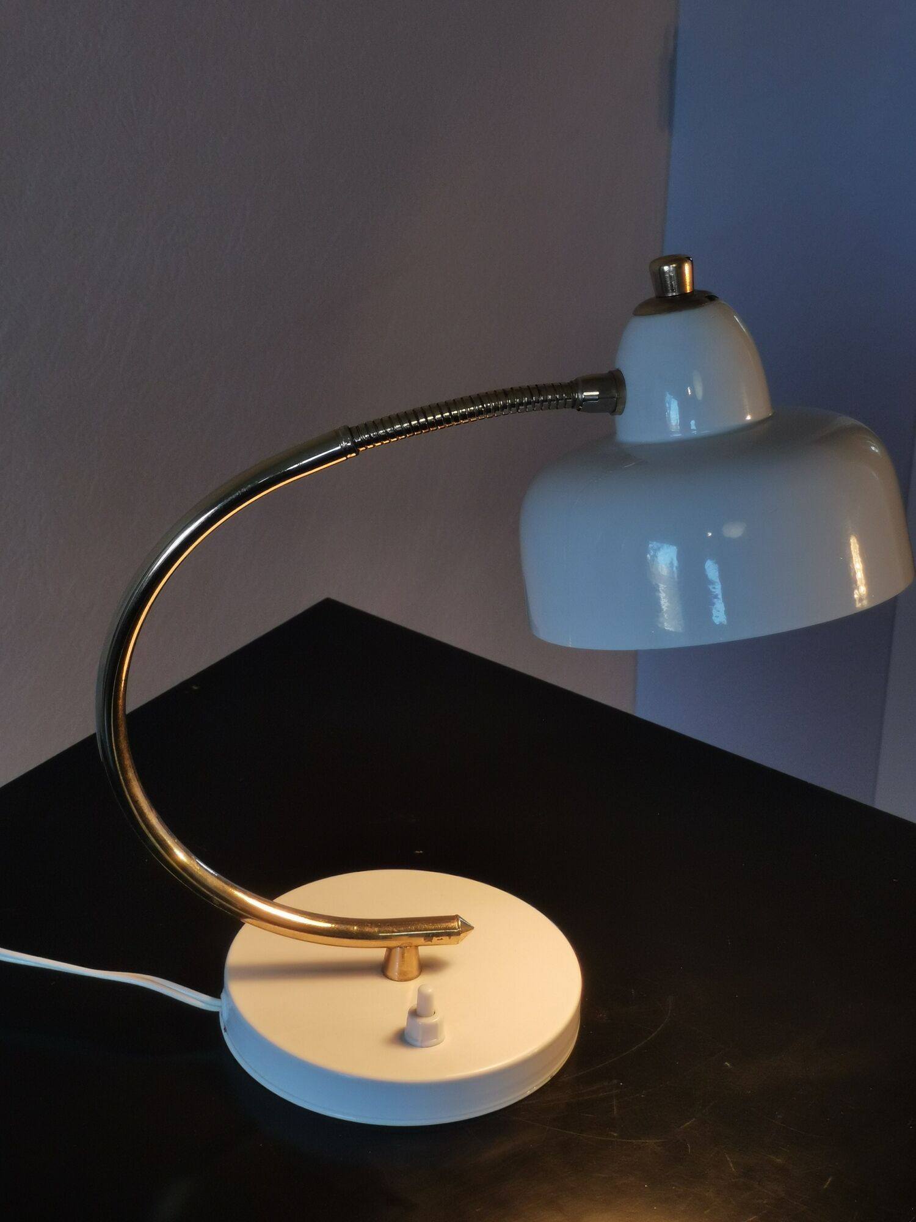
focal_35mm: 81
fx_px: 2858
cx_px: 458
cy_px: 611
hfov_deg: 18.2
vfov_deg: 24.1
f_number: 2.4
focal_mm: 7.48
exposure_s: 1/100
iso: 80
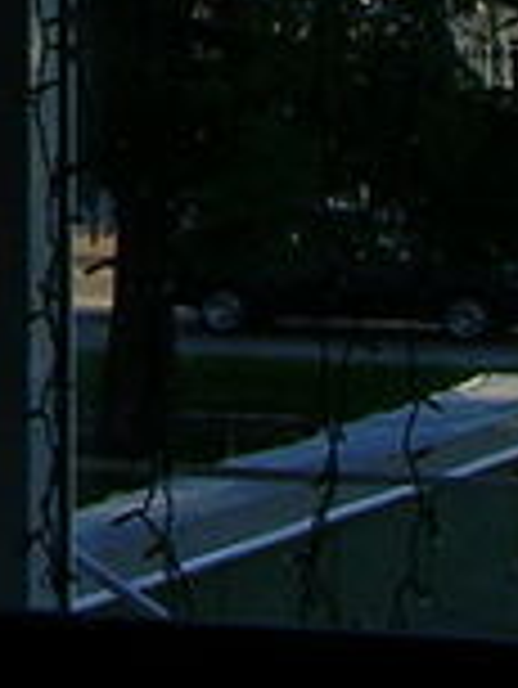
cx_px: -872
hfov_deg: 4.4
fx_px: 6555
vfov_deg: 5.9
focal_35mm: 329
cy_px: -657
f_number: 3.3
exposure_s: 1/304
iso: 50
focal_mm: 8.5
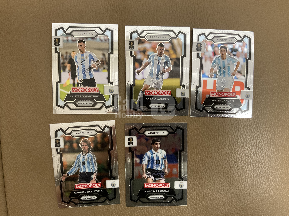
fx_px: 242
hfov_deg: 61.7
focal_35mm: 29
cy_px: 108
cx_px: 144
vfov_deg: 48.2
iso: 250
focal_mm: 3
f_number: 1.8
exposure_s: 1/60
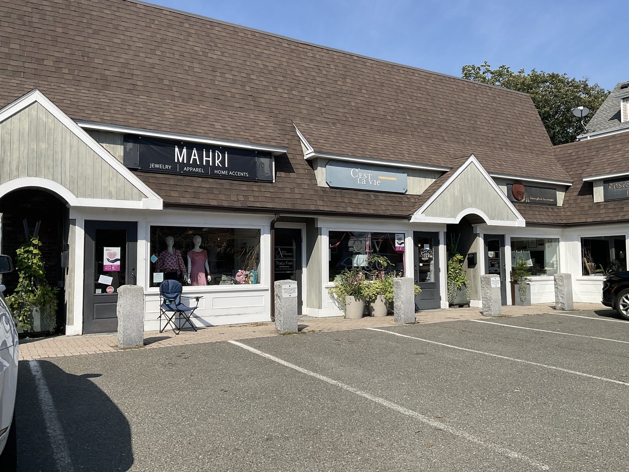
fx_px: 527
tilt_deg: +3.4
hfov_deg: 61.7
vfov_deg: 48.2
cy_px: 236
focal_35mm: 29
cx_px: 314
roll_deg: +0.0
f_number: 1.8
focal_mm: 3
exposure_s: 1/2667
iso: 16
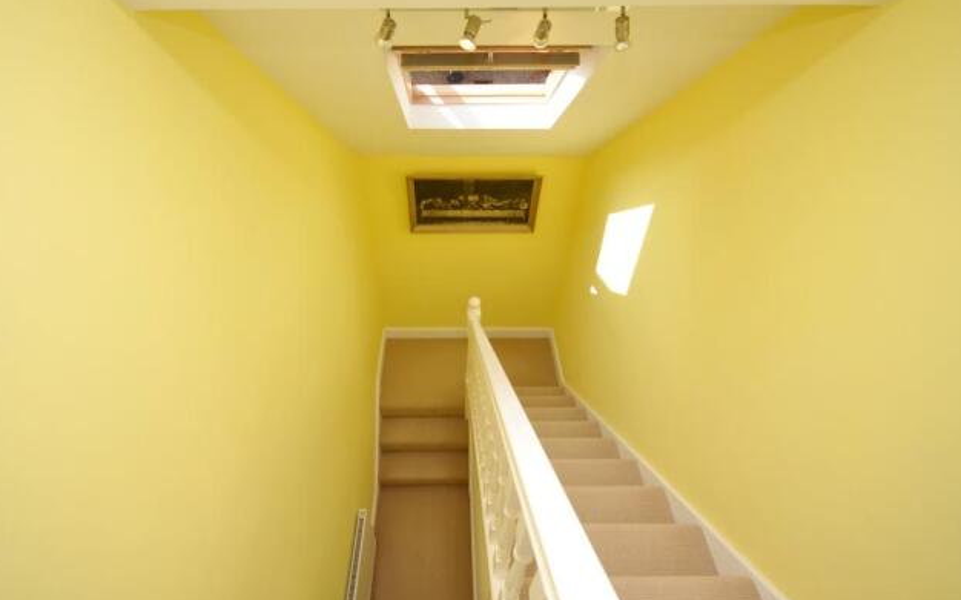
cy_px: 279
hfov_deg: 97.8
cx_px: 467
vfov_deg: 71.1
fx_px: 419
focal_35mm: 16
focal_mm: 10
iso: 100
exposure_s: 1/125
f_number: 5.6
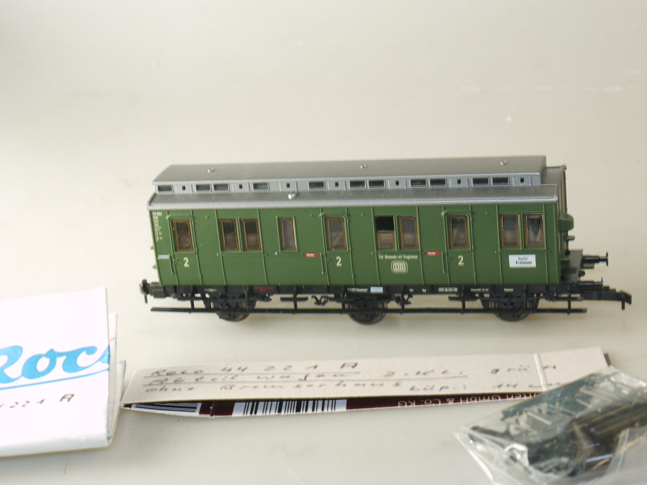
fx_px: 1477
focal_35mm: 79
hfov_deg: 24.7
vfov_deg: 18.7
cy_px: 242
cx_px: 324
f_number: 7.1
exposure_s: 1/13
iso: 100
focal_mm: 28
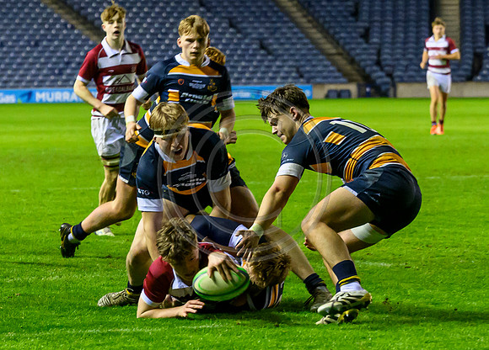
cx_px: 128
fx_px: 4161
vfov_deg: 4.8
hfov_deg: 6.7
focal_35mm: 299
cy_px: 369
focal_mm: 98
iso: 3200
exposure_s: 1/500
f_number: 4
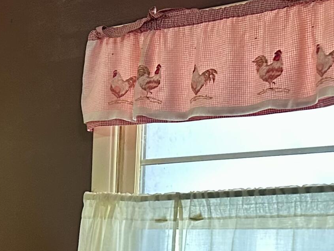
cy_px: 318
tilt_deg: -5.2
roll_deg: -0.5
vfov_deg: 16.5
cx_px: -197
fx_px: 820
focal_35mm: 85
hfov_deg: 19.4
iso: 400
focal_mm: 6.86
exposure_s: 1/60
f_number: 1.78
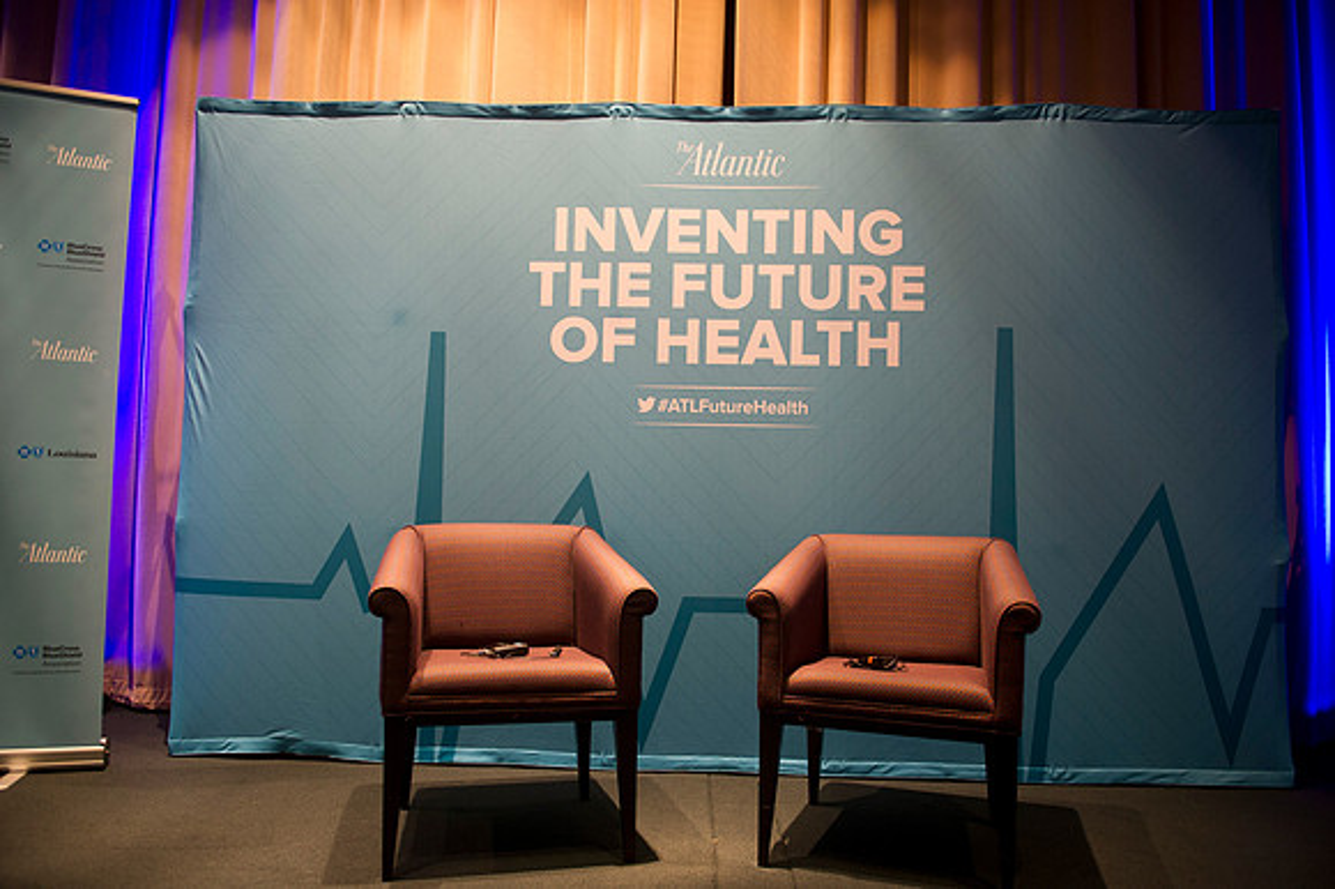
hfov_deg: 73.8
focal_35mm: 24
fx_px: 889
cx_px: 668
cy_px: 444
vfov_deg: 53.1
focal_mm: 24
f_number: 2.8
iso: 1600
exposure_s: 1/100
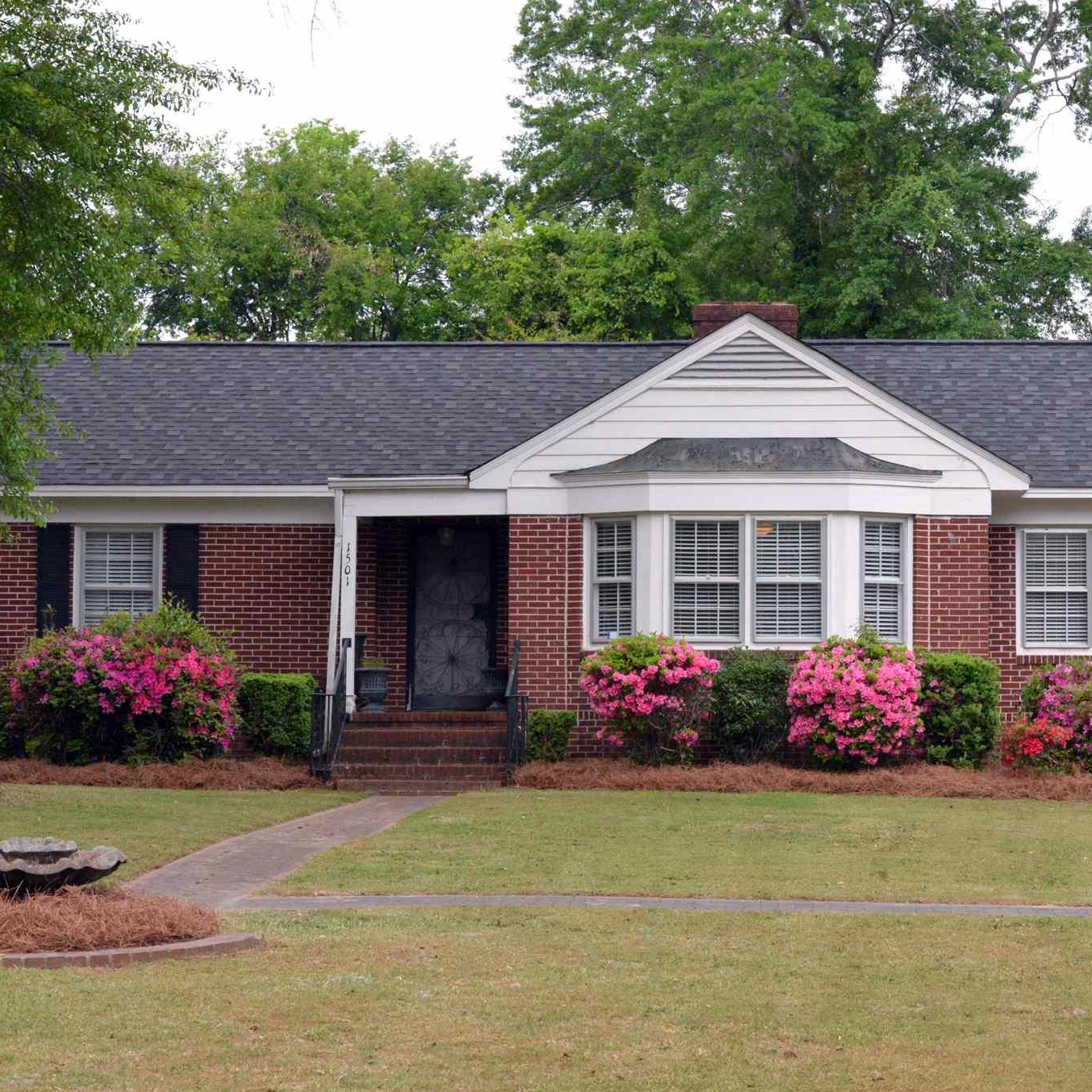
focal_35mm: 90
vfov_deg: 19.3
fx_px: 3212
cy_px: 550
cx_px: 714
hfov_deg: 19.2
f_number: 16
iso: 6400
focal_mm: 70
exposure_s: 1/1000
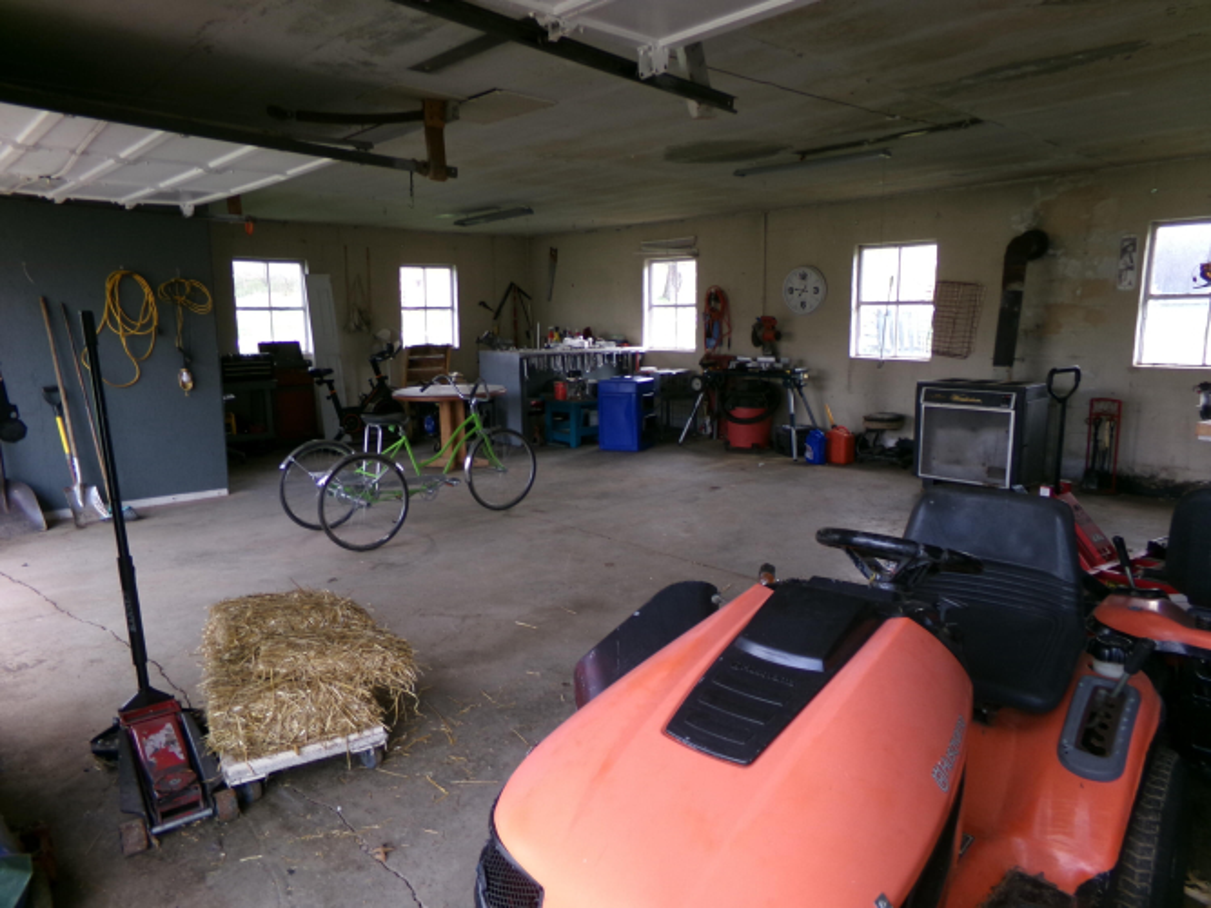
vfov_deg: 56.8
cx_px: 606
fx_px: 839
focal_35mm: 24
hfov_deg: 71.6
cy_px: 454
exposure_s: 1/50
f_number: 3.7
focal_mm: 4.3
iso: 100
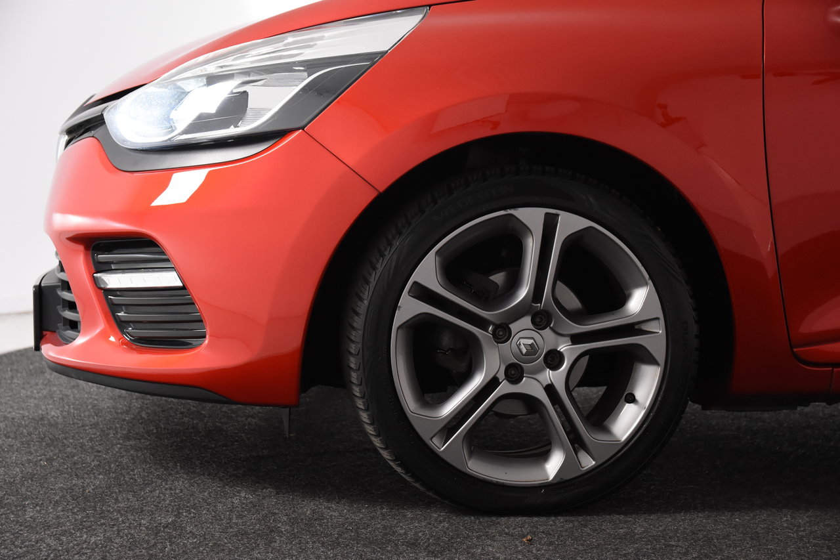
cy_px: 280
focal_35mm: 60
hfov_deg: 33.4
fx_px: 1400
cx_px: 420
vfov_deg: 22.6
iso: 1600
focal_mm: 40
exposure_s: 1/80
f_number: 4.5
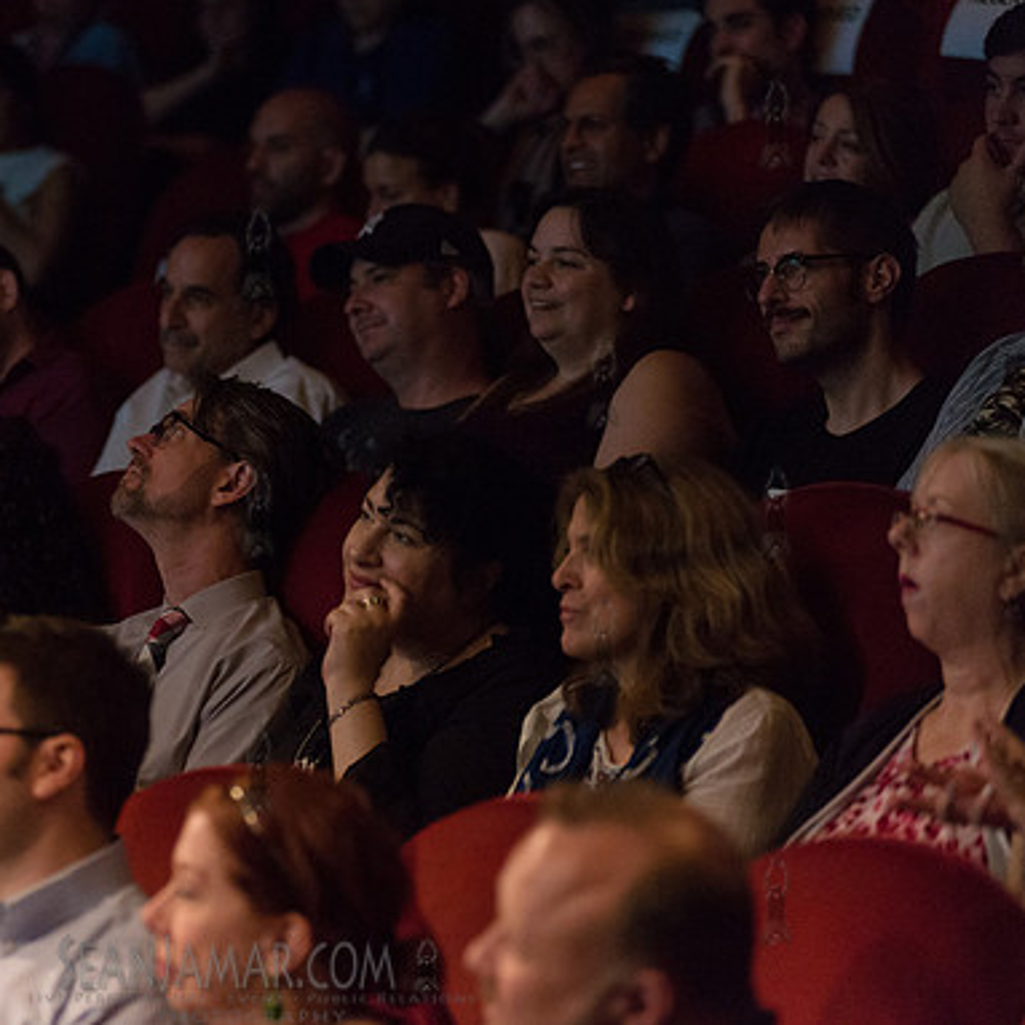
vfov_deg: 10.9
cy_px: 510
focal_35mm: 161
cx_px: 257
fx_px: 5394
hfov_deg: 10.8
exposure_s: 1/160
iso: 4000
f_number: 2.8
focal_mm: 125
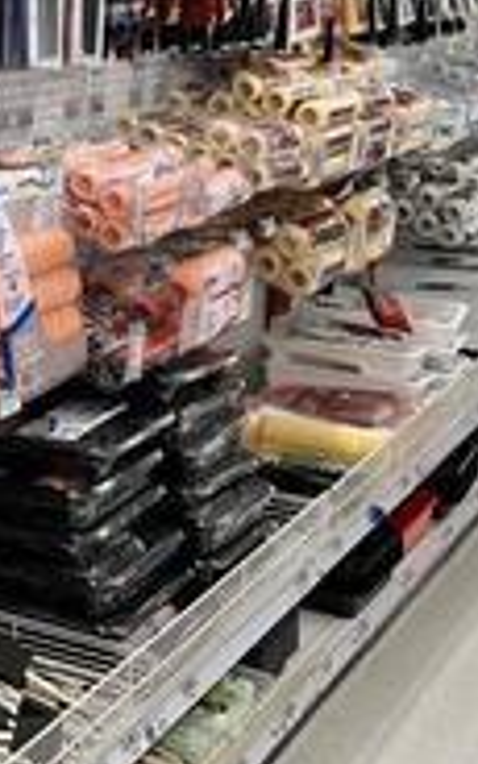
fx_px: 1459
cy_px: 145
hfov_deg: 17.6
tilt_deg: -8.1
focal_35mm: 70
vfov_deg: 28.7
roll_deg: +1.0
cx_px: -110
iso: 80
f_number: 1.5
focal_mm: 5.7
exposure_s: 1/120
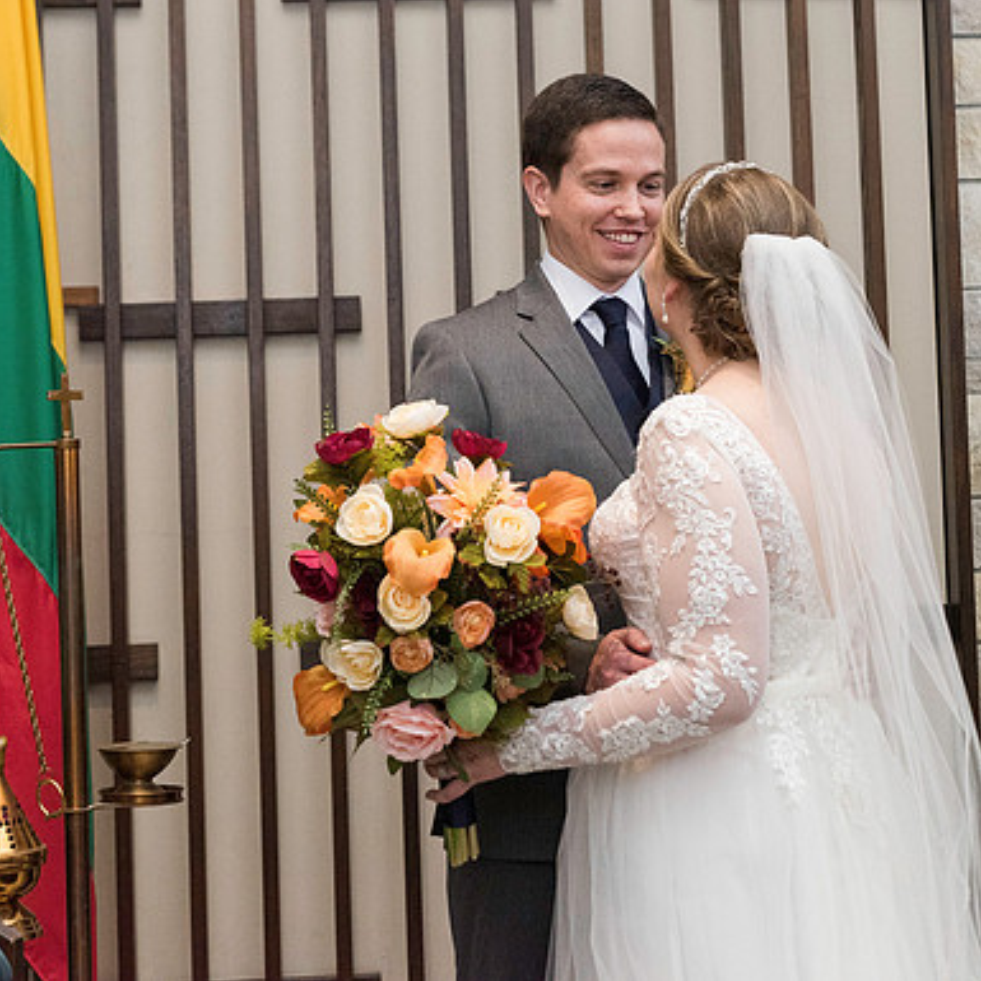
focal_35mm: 82
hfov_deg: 21.1
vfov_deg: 21.1
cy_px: 326
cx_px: 591
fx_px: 2629
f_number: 4.5
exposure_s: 1/160
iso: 1250
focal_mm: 48
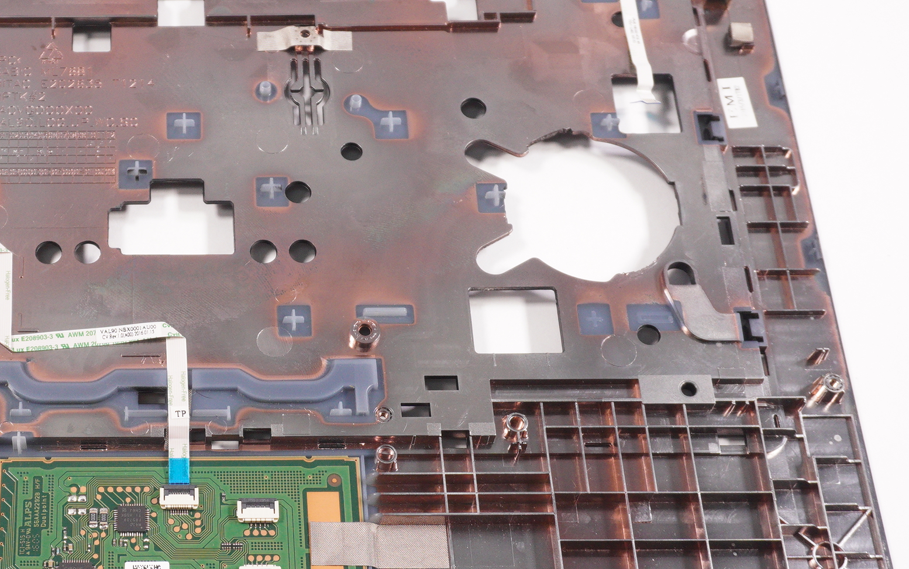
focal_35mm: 68
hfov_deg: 29.3
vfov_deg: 19.2
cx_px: 135
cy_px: 289
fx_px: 1685
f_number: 5.6
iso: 800
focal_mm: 23
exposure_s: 1/250
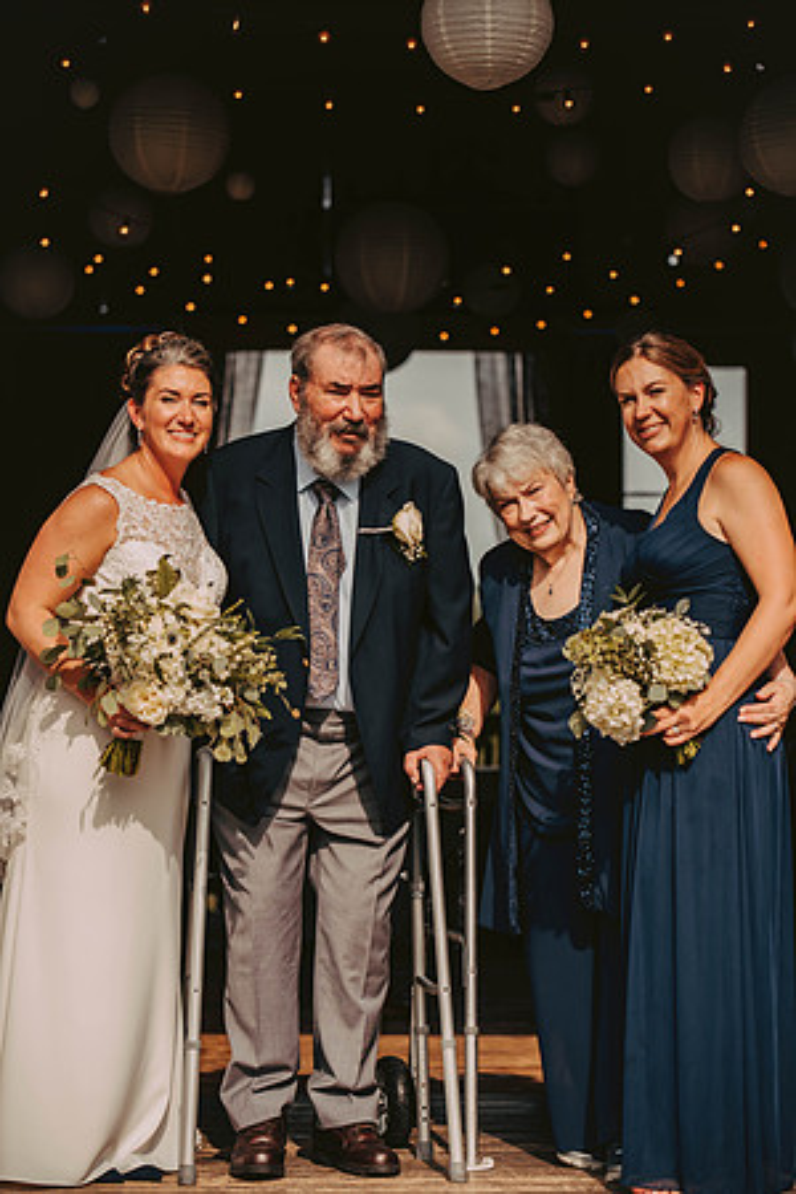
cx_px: 398
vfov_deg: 20.4
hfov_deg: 13.7
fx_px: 3316
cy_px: 597
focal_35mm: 100
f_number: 2.8
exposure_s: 1/1600
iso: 200
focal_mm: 100
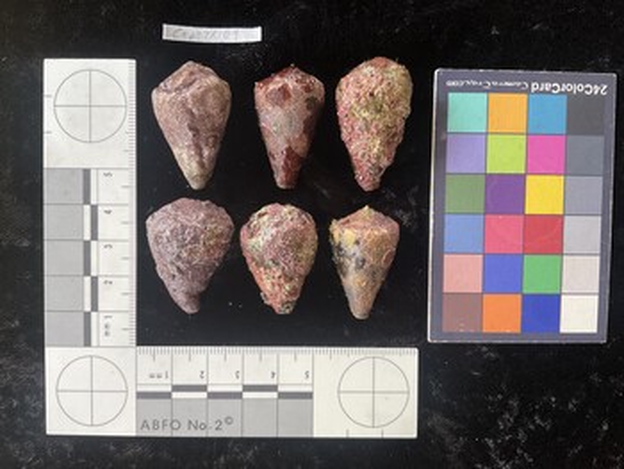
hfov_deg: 61.6
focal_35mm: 29
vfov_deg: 48.3
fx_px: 523
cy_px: 234
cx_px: 312
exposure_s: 1/60
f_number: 1.8
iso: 80
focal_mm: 3
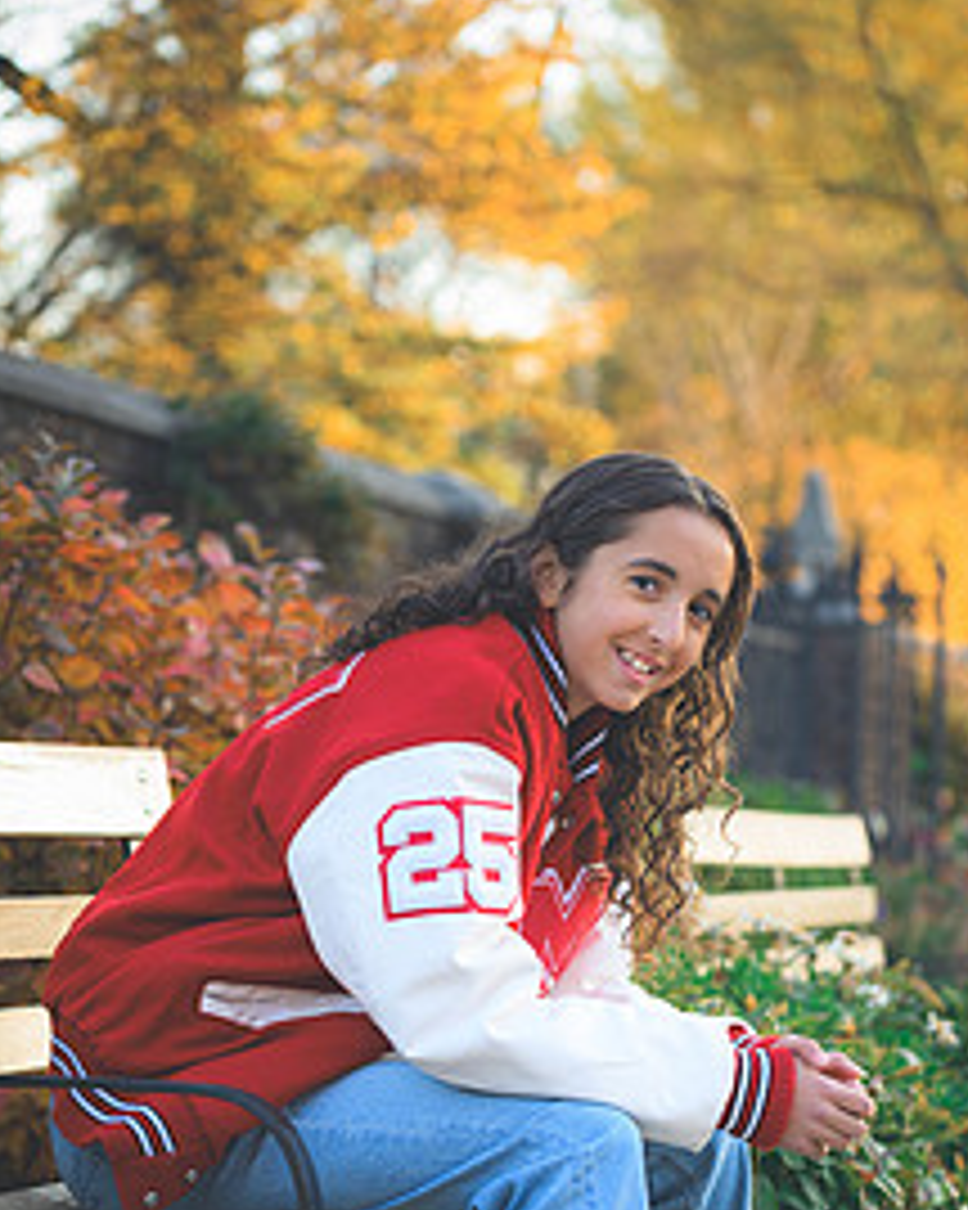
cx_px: 630
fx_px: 3941
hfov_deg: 14.0
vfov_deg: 17.4
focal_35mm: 110
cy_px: 846
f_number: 2.8
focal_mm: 70
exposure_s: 1/250
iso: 640
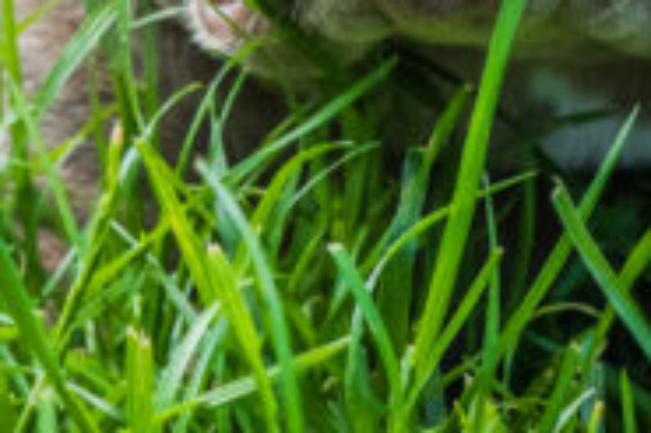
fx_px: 14526
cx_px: 211
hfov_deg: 2.6
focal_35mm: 804
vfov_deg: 1.7
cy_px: -364
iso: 1600
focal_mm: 145
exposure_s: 1/1600
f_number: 7.1
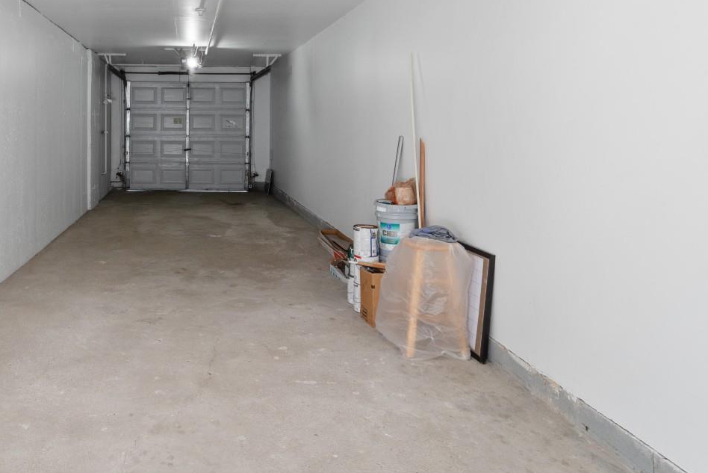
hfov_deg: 60.9
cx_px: 197
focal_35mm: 29
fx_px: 571
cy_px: 132
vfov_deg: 43.9
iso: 400
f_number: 9
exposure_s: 1/15
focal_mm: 17
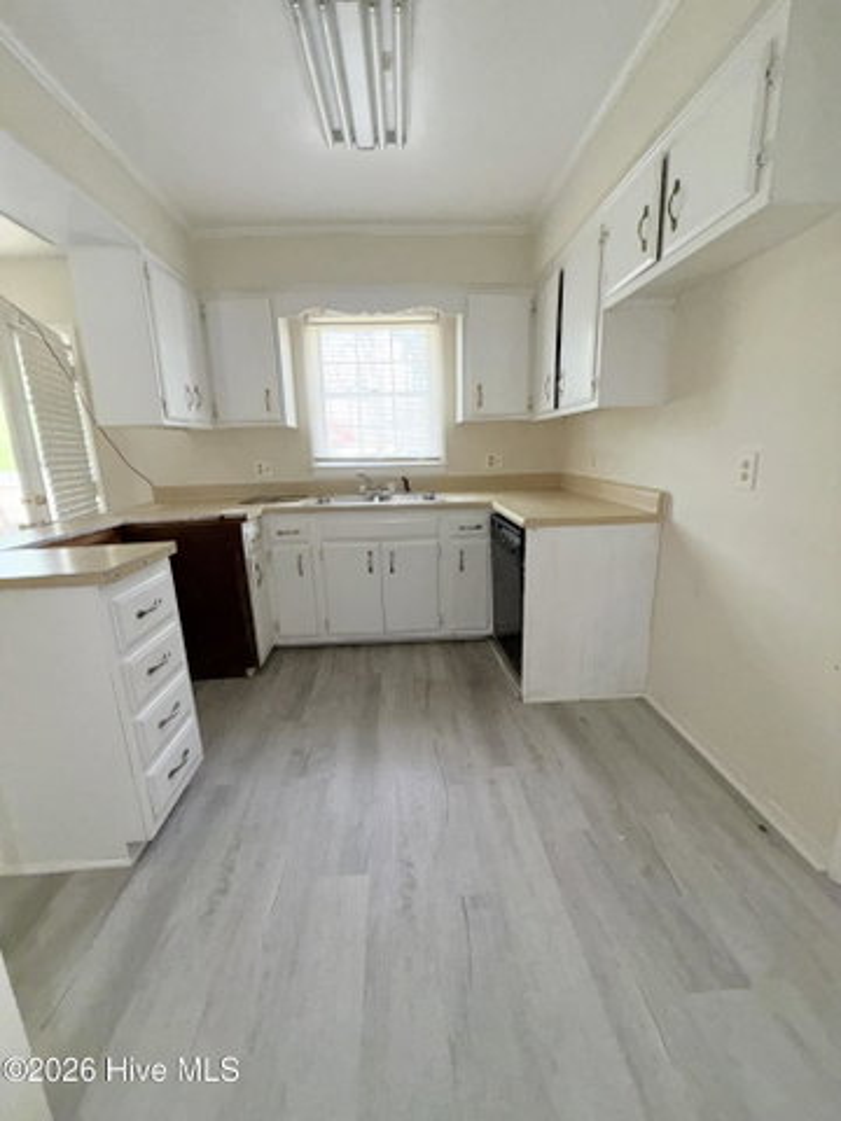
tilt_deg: -13.4
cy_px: 560
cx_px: 420
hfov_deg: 85.7
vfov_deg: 102.1
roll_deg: +0.9
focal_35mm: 14
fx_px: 454
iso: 250
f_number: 2.2
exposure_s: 1/121
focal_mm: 2.22
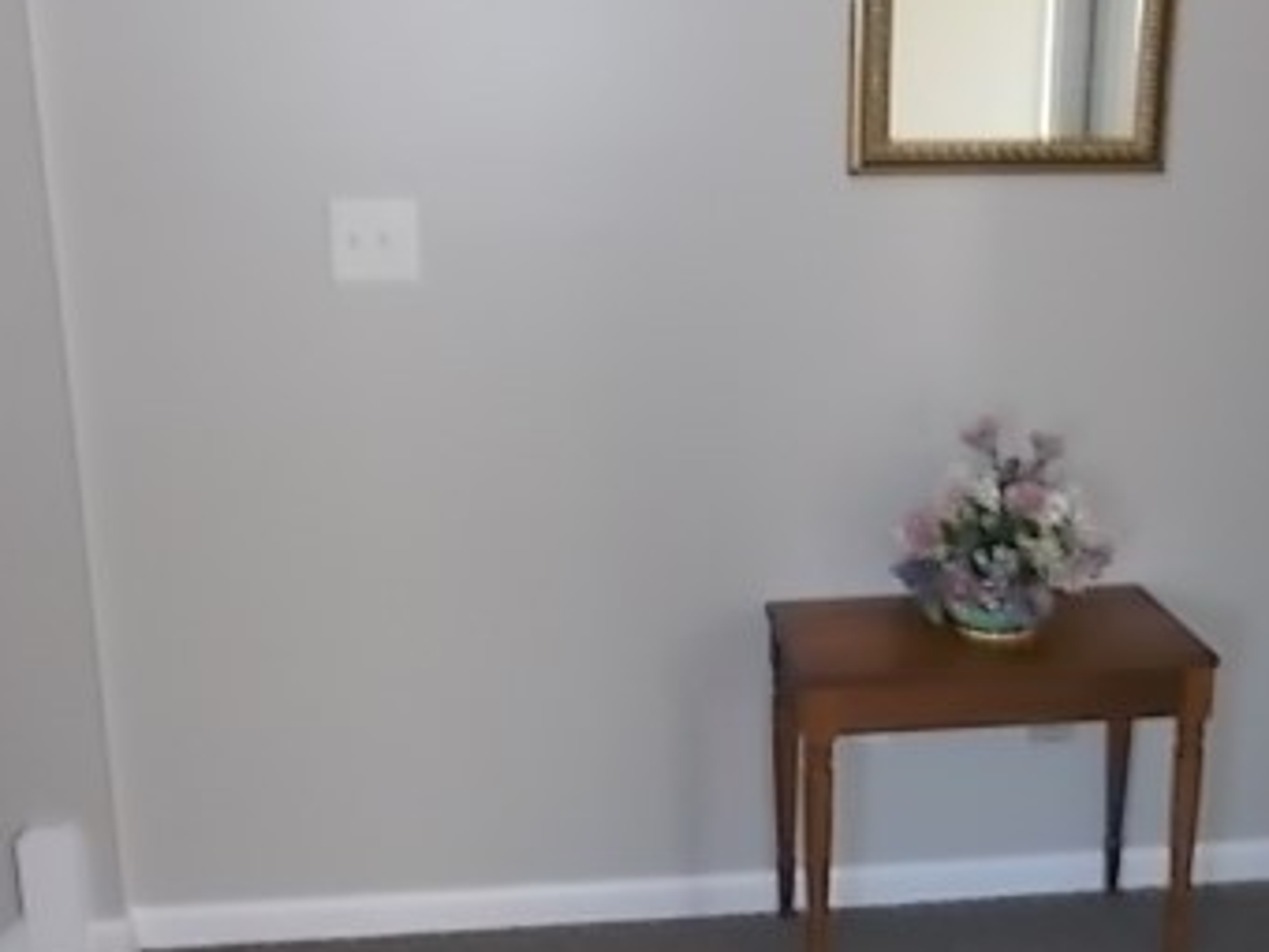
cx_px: 679
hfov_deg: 38.9
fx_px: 1796
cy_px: 549
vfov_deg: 29.6
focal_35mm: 49
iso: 200
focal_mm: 4.6
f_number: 3.2
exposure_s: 1/25
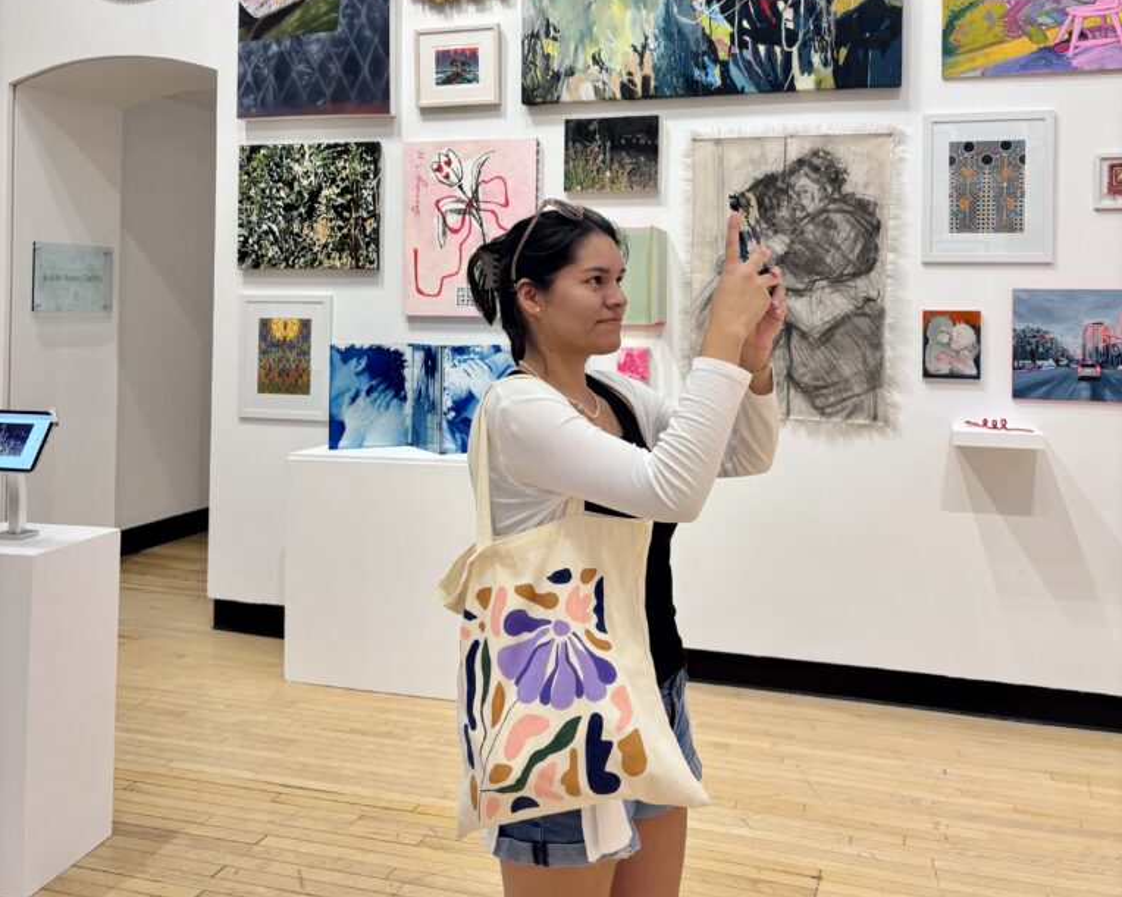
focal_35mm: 34
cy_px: 288
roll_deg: -1.0
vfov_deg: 42.7
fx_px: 1129
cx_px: 561
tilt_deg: +0.3
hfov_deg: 52.9
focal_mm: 5.96
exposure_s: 1/60
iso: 80
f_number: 1.6
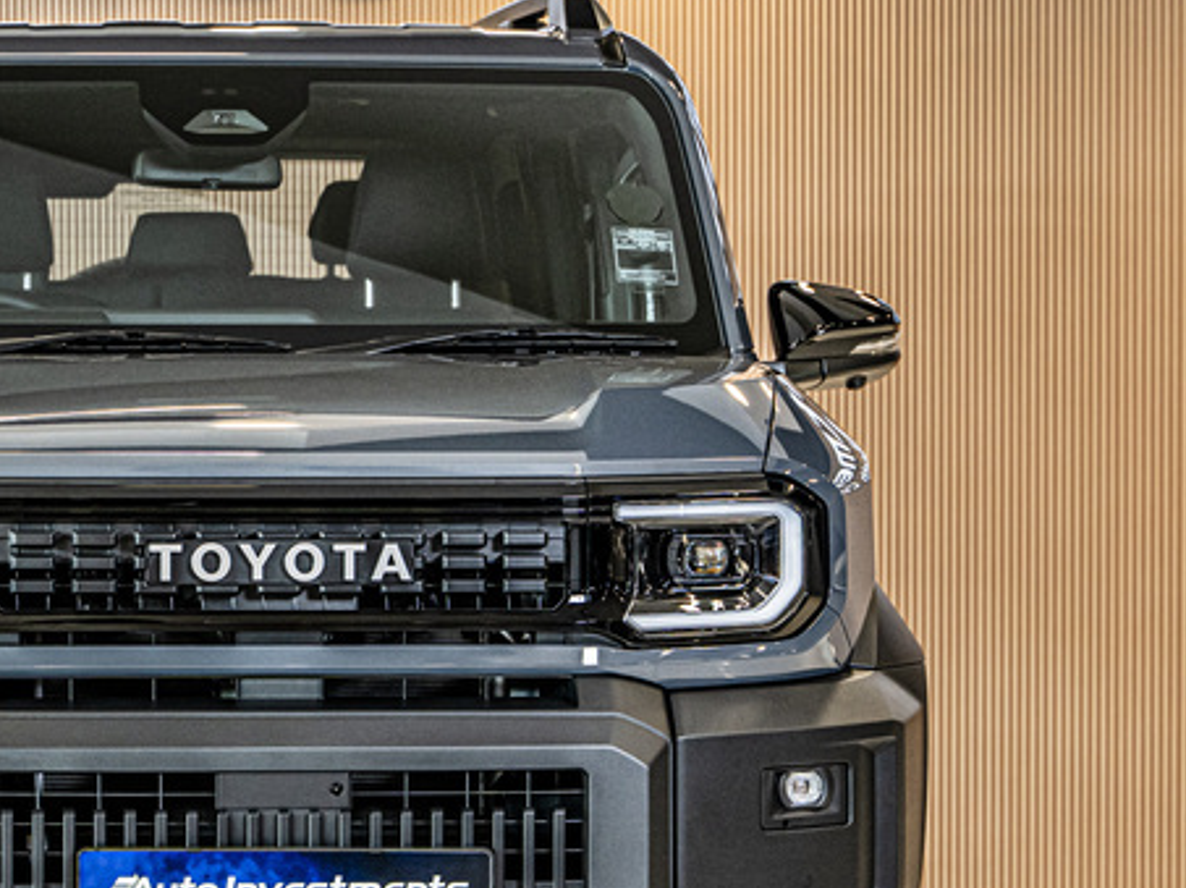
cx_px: 263
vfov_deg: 9.1
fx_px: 5580
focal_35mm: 163
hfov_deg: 12.1
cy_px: 563
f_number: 4.5
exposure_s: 1/125
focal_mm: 75
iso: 500
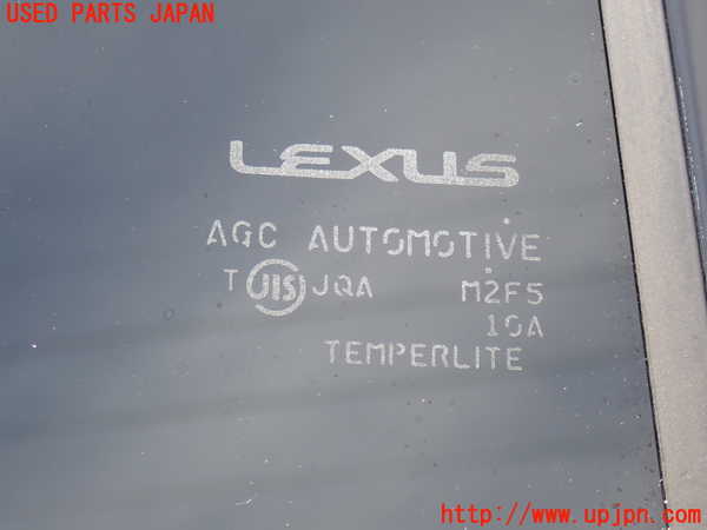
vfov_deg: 18.0
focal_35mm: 82
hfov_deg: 23.8
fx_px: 1675
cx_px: 354
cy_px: 265
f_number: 4.3
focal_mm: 14.62
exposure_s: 1/160
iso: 160
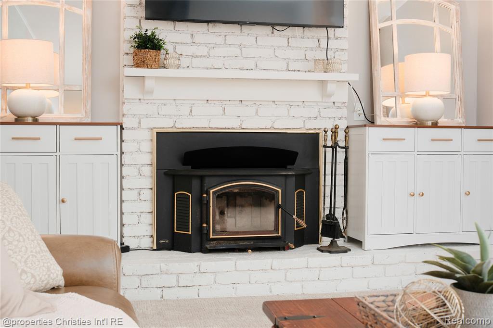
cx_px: 246
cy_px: 164
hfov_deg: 47.4
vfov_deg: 32.6
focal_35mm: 41
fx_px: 561
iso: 640
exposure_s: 1/60
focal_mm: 27
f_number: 4
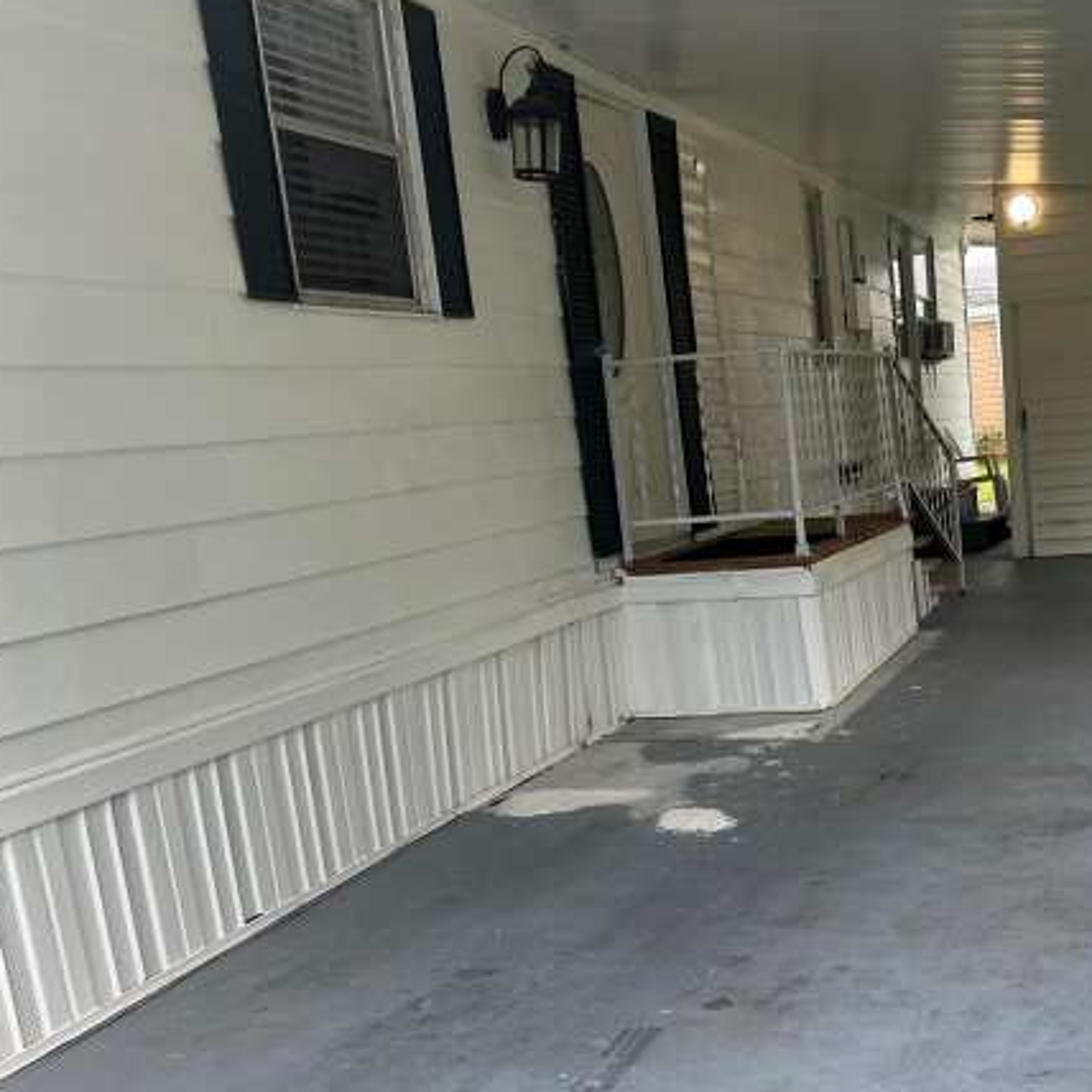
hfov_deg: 37.3
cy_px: 694
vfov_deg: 38.9
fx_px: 1535
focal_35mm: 43
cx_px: 921
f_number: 1.5
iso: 50
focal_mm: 5.7
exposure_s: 1/650
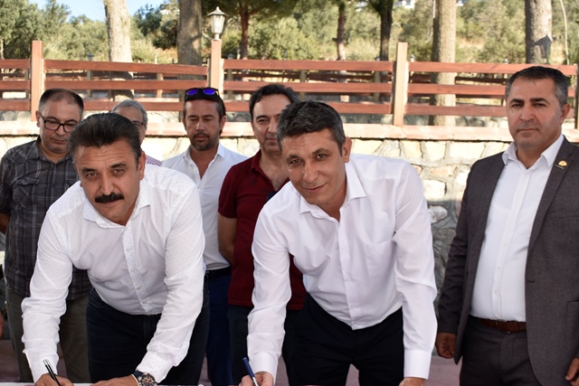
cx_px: 215
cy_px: 243
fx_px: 772
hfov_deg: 40.8
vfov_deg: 28.0
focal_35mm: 48
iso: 100
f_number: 6.3
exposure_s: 1/160
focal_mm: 20
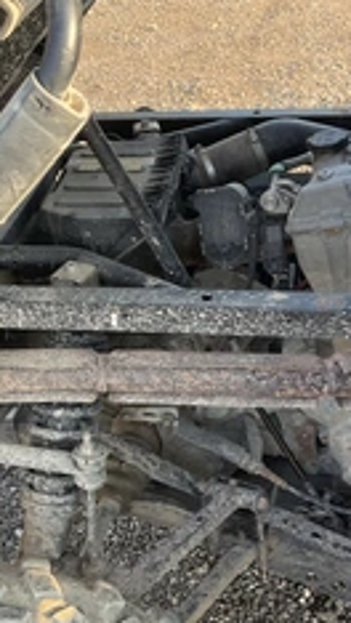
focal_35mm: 54
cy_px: 359
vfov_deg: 38.4
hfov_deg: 22.3
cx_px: 173
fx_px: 892
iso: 32
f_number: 1.8
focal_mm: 3
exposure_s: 1/152
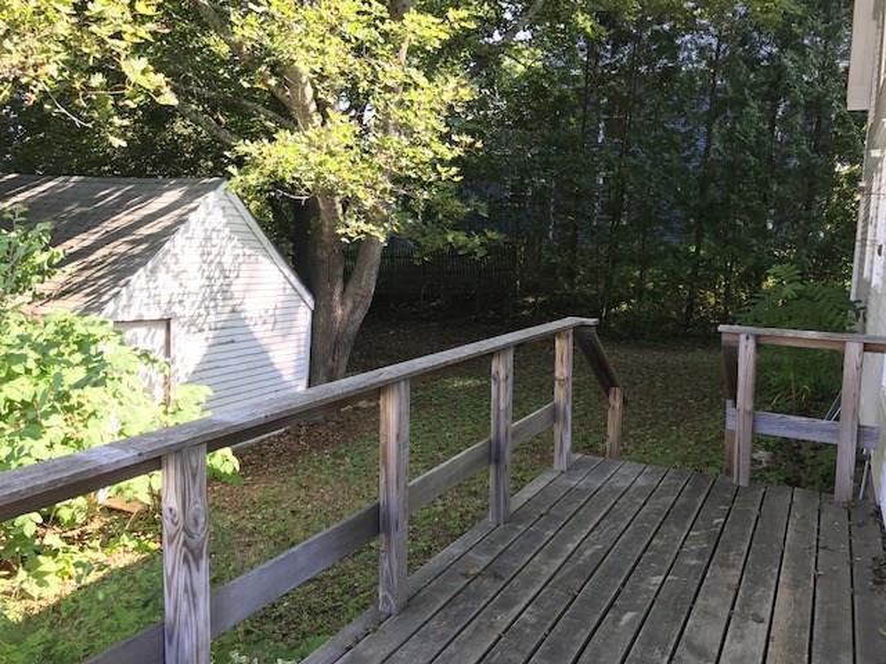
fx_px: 717
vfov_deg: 49.7
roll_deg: -1.4
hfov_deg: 63.4
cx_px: 443
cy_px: 332
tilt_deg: -7.7
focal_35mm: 28
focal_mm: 3.99
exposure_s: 1/120
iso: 25
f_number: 1.8
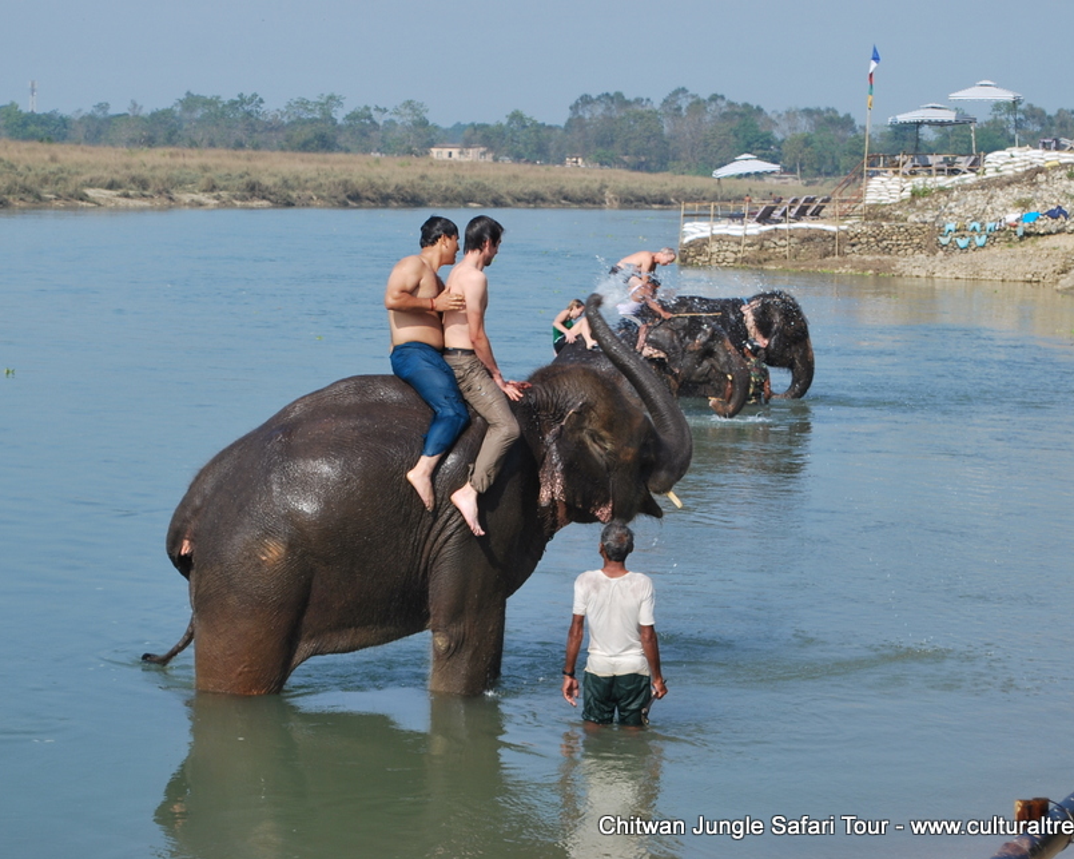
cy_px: 417
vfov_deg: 15.9
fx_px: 3070
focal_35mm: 97
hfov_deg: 19.8
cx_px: 516
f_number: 7.1
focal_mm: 55
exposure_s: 1/200
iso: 100
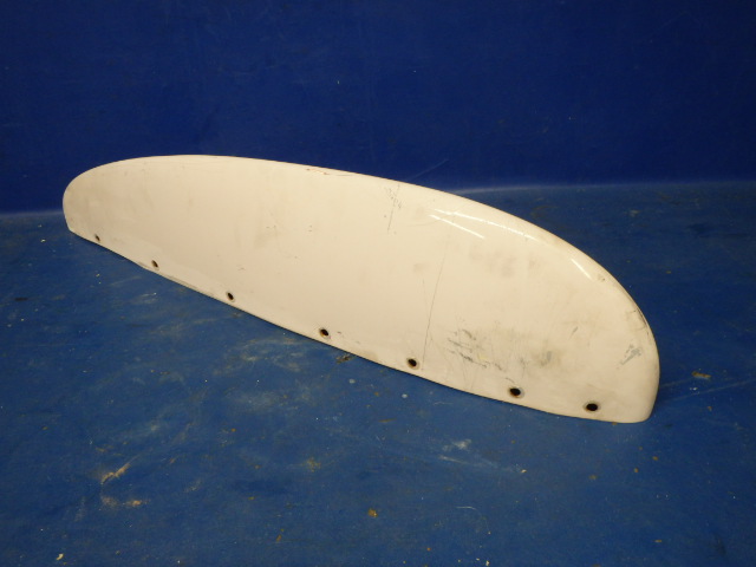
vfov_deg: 49.7
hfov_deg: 63.4
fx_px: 612
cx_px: 378
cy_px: 284
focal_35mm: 28
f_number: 3.9
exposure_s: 1/30
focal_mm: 5
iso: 320
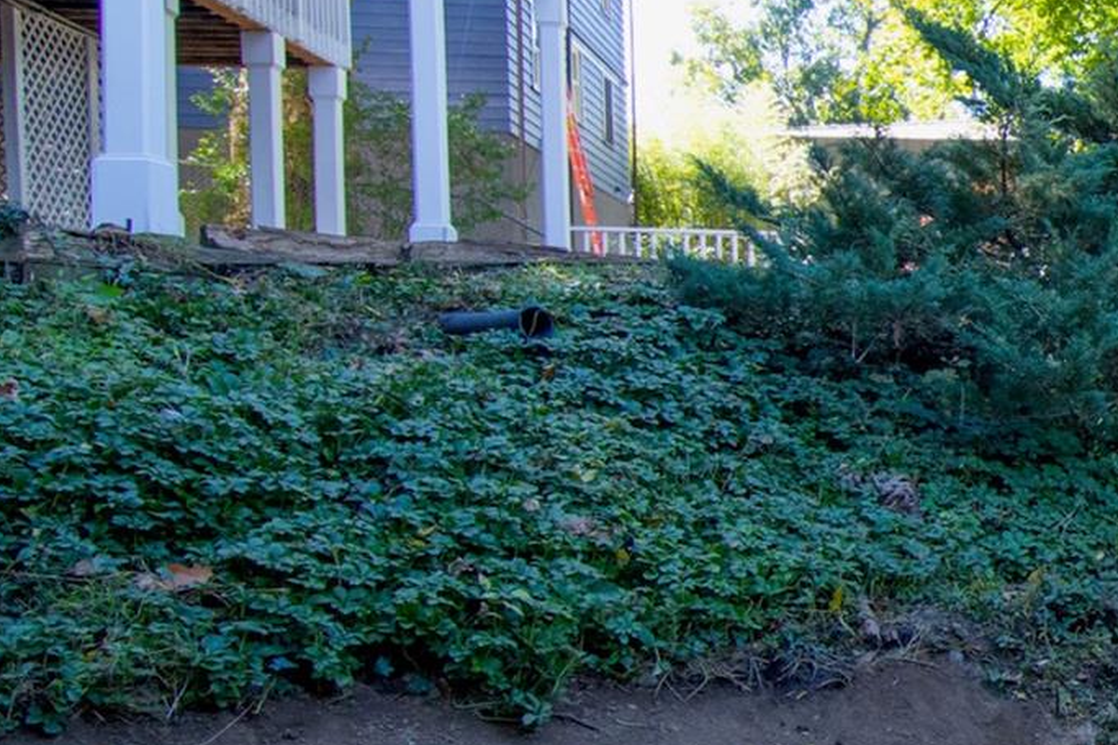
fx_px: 1537
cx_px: 1627
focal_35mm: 50
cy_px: 340
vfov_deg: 27.2
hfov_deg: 28.3
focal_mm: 11
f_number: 9
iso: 640
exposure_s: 1/125
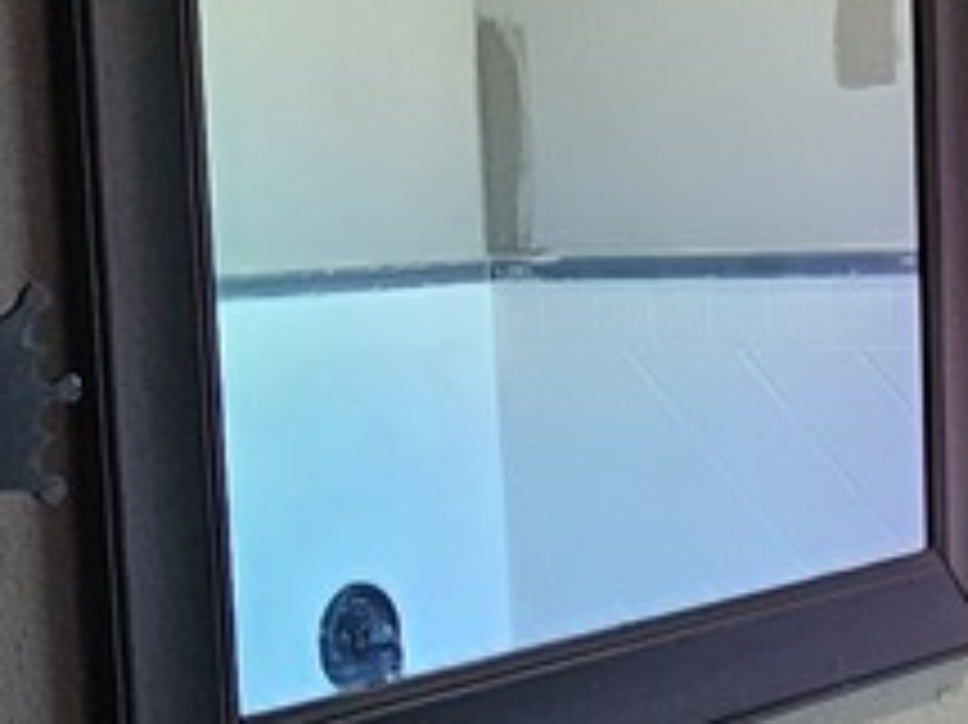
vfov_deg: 16.8
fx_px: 2432
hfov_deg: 22.3
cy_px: 567
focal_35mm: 87
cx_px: 729
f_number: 2.2
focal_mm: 2.2
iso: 250
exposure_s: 1/60
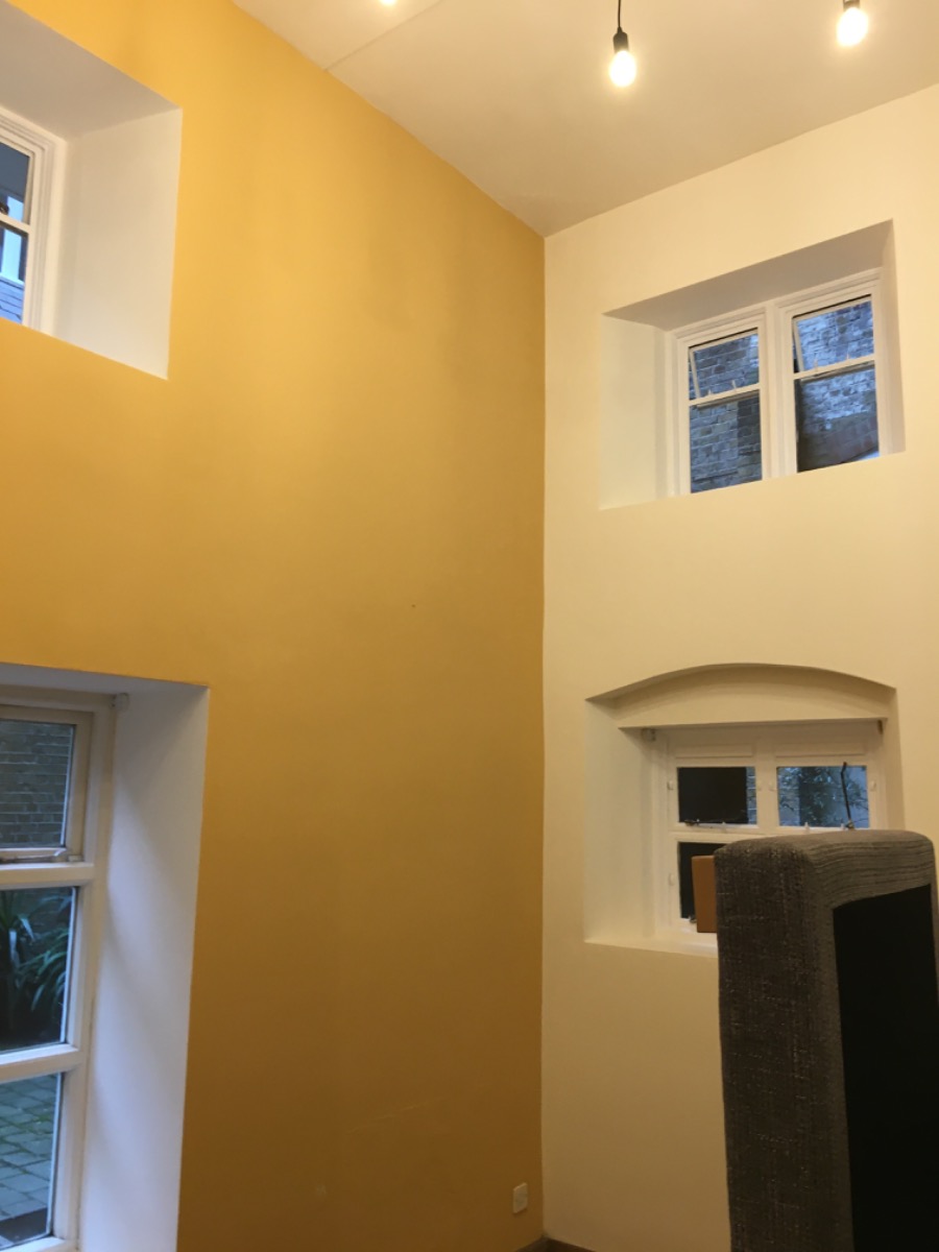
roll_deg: -1.4
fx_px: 1049
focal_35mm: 29
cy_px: 626
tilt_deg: +9.1
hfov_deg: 48.2
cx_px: 470
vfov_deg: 61.7
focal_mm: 4.15
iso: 100
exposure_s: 1/33
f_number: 2.2
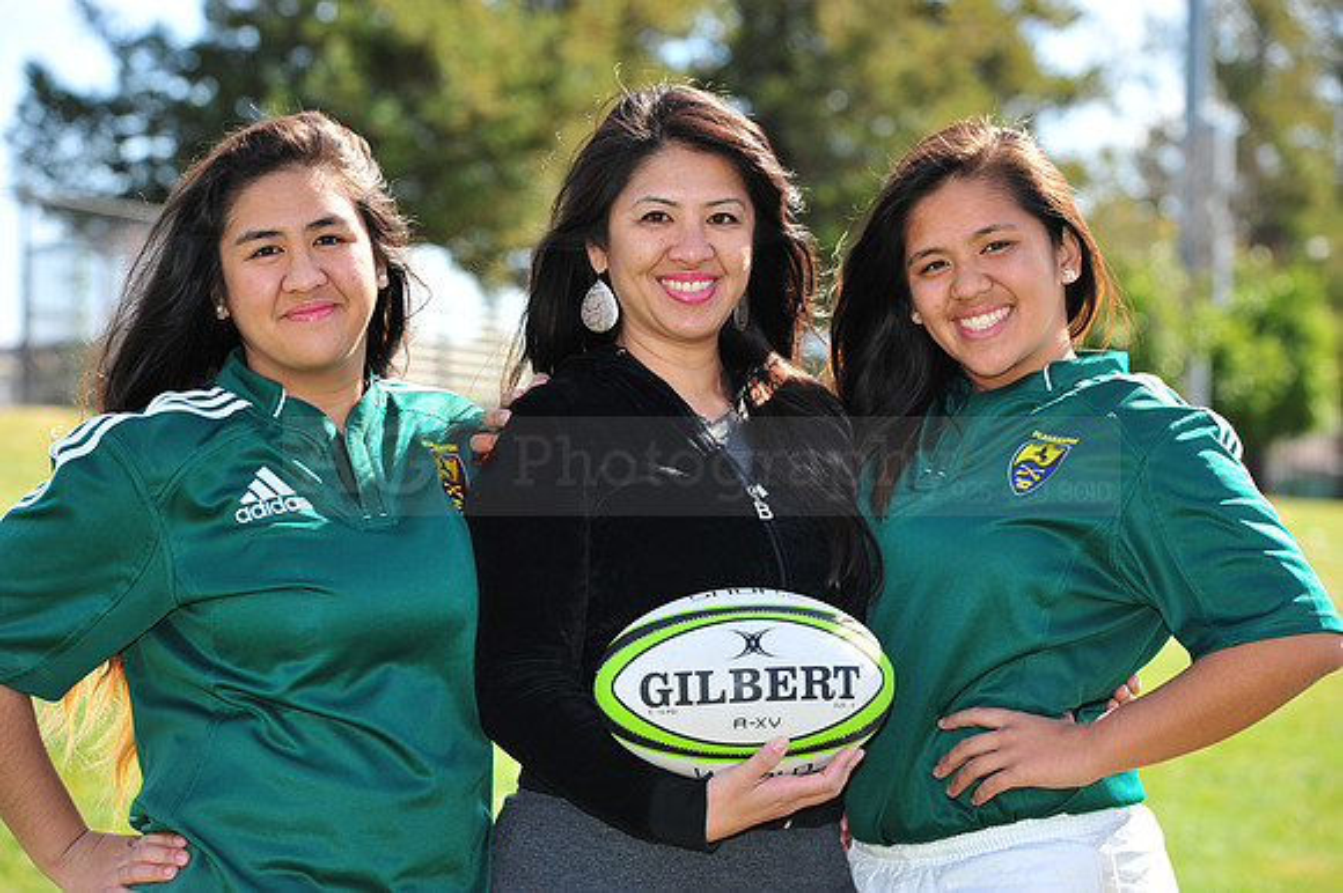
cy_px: 446
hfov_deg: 15.8
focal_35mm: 130
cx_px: 672
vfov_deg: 10.5
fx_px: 4847
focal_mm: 130
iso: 200
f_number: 5.6
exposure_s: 1/320
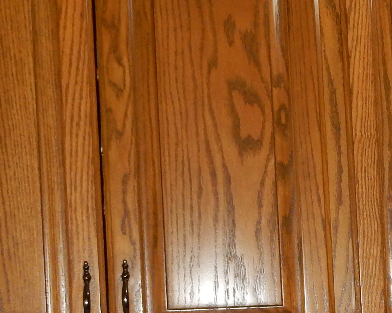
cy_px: 307
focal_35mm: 84
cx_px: 556
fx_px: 974
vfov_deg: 17.9
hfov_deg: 20.2
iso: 200
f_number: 3.7
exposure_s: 1/30
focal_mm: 4.5
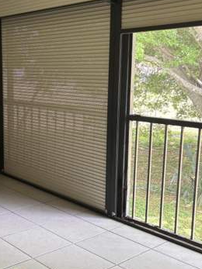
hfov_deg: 29.1
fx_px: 374
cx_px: 21
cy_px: 129
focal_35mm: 48
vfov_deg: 39.7
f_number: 1.6
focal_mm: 5.96
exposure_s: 1/60
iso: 64
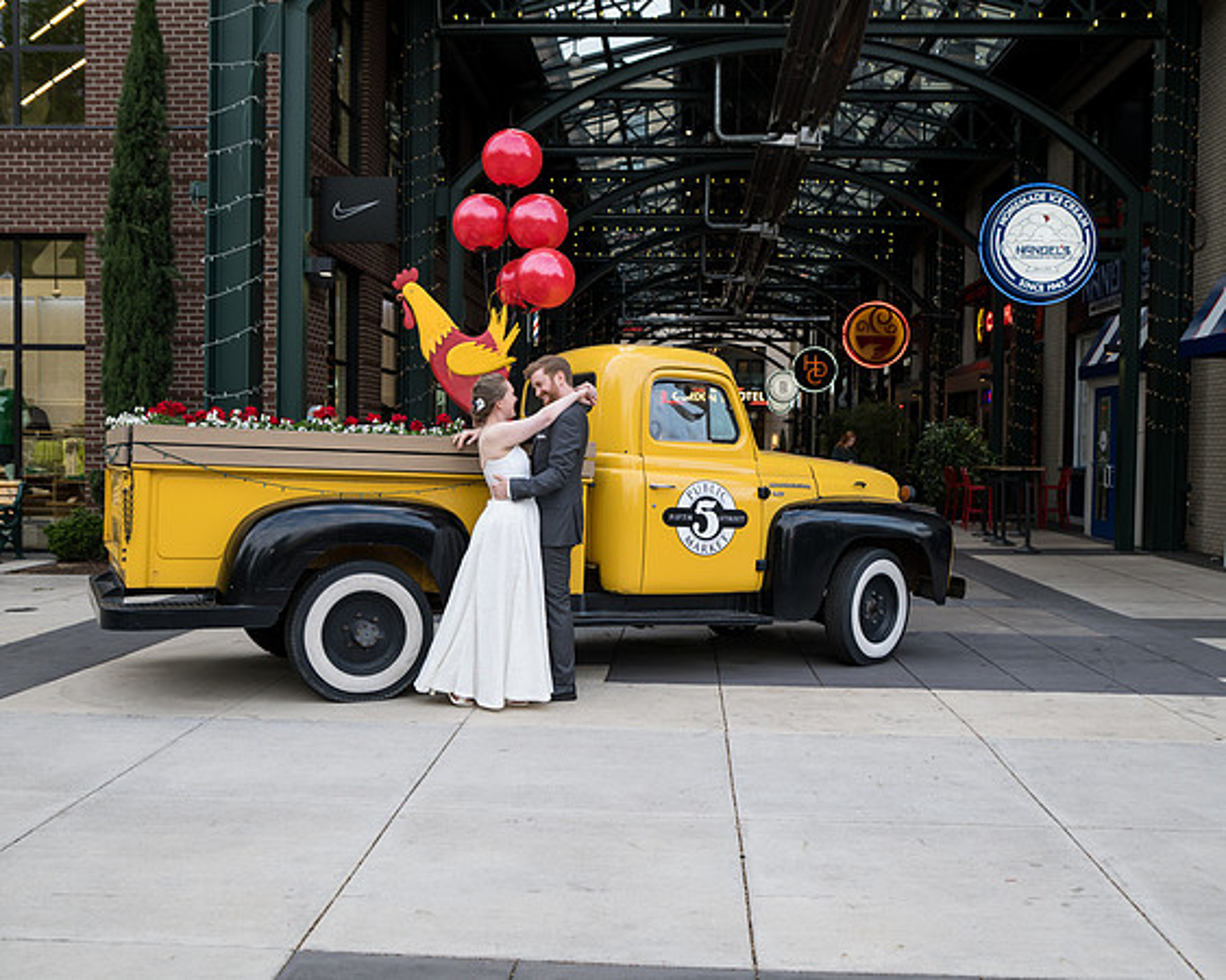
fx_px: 1266
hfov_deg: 51.7
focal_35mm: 35
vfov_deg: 42.3
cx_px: 613
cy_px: 490
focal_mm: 31
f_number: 4
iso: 640
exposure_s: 1/320
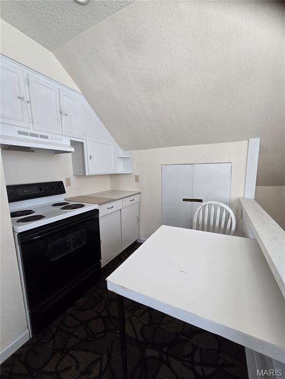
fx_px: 143
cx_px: 142
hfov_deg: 89.9
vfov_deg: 106.2
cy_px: 190
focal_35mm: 13
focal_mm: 2.2
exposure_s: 1/60
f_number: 2.2
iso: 160
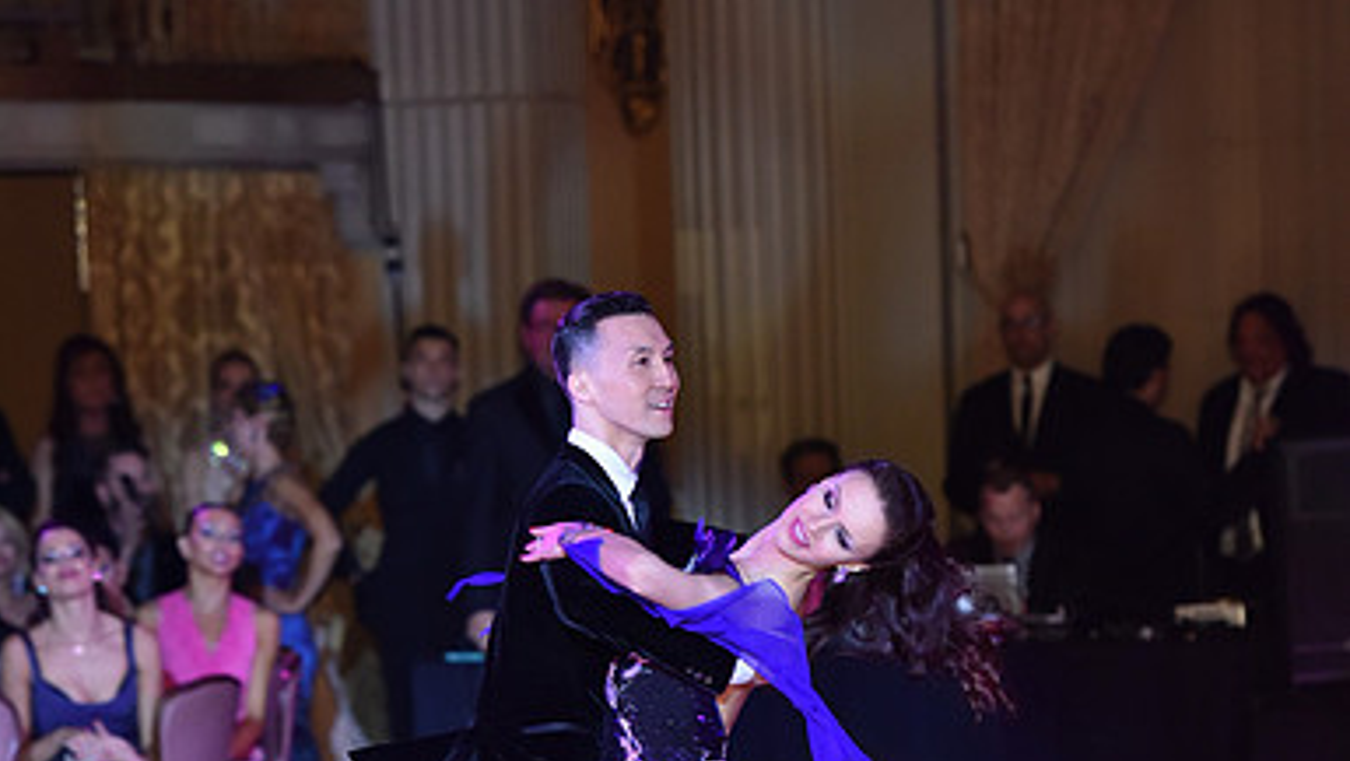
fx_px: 7915
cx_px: 675
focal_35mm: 221
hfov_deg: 9.7
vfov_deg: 5.5
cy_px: 929
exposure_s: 1/250
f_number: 3.5
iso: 2000
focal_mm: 140
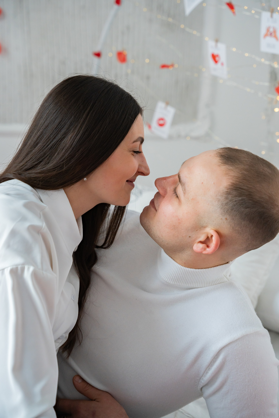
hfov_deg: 19.5
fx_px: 814
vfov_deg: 28.8
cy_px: 209
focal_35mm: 70
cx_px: 140
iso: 1000
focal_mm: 70
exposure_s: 1/640
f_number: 4
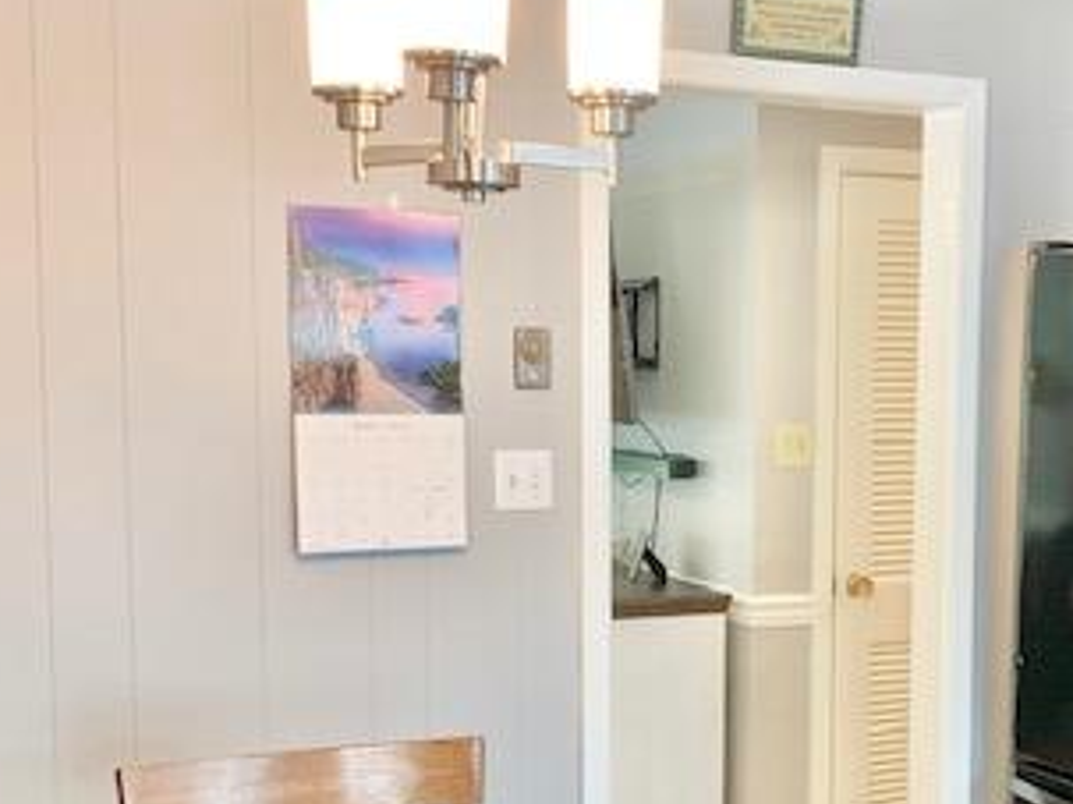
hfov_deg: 34.5
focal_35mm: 55
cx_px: 737
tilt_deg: -7.1
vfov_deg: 26.3
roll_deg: -0.5
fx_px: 1704
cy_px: 588
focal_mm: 4.25
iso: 200
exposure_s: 1/60
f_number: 1.8
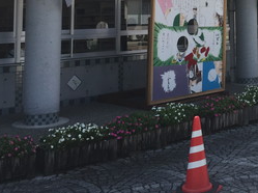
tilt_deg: +3.5
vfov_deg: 19.8
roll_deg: +1.3
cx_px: 280
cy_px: -32
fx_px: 521
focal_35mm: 70
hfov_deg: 25.8
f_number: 2.2
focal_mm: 4.15
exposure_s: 1/860
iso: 32
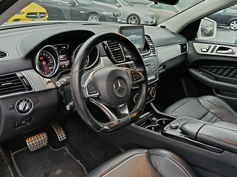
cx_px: 118
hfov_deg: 55.4
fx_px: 226
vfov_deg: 42.9
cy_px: 88
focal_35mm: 33
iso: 2977
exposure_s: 1/120
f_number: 1.75
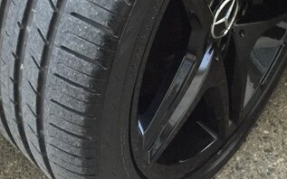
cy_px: -32
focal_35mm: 64
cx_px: 139
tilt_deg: -24.9
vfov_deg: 19.2
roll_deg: -1.4
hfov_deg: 32.0
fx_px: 500
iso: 250
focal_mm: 4.15
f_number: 2.2
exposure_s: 1/20
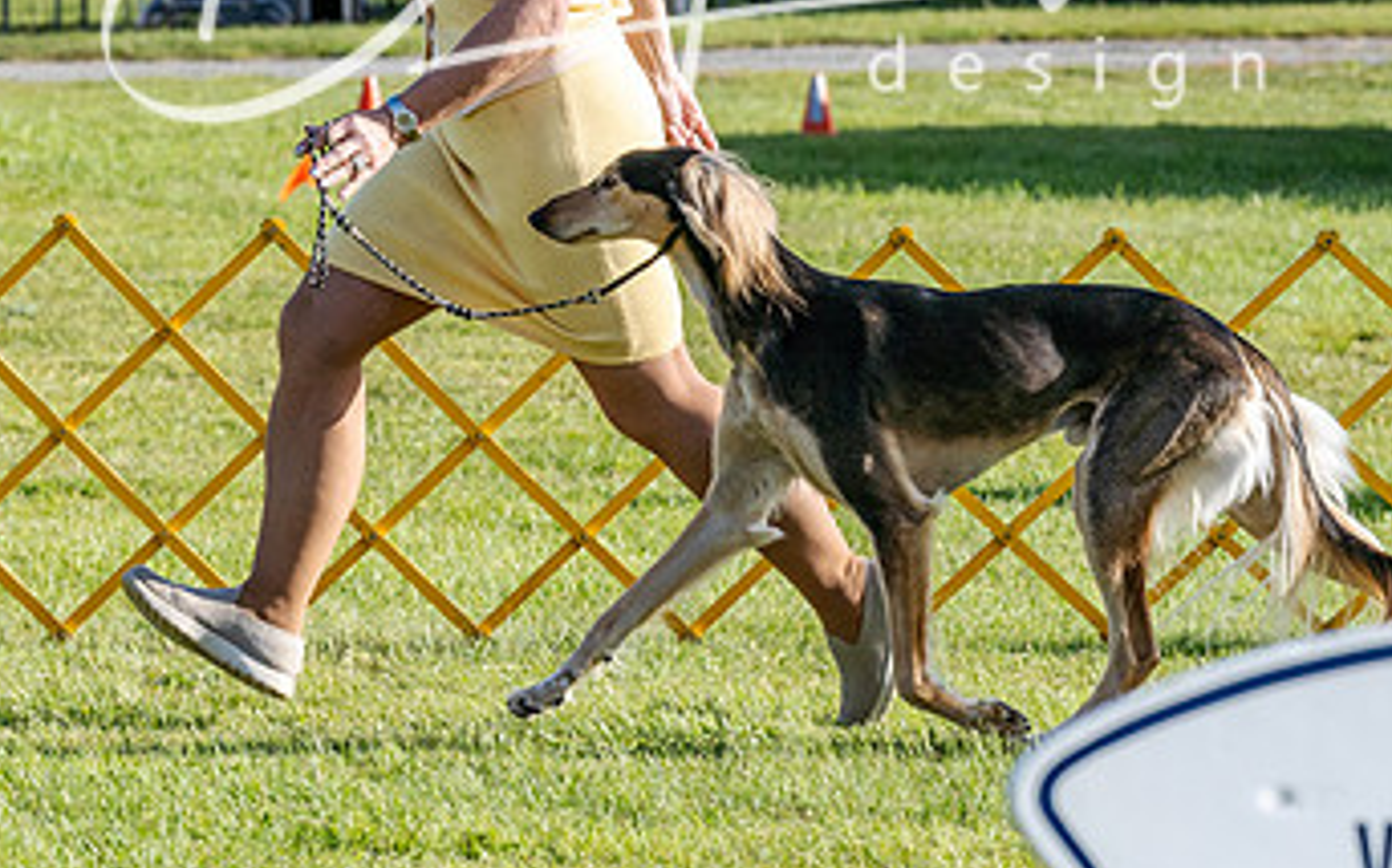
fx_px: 11337
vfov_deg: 4.4
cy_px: 26
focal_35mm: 299
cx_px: 572
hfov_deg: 7.0
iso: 400
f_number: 6.3
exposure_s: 1/1250
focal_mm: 130
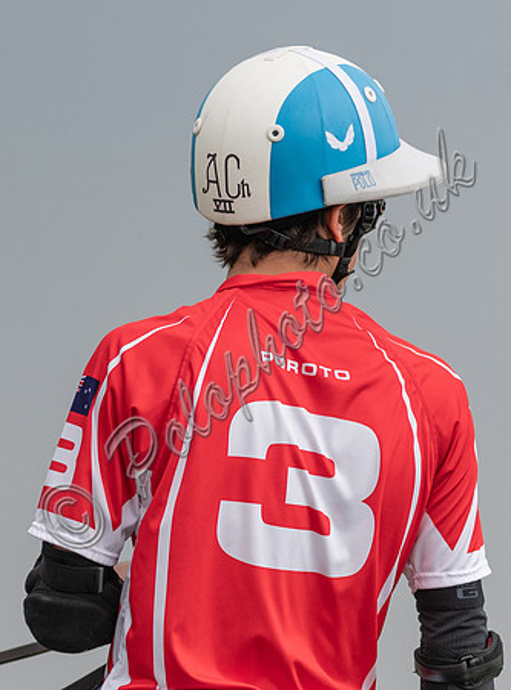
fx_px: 16249
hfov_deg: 1.8
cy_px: 264
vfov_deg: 2.4
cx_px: 295
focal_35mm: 818
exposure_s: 1/5000
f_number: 2.8
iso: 320
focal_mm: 300
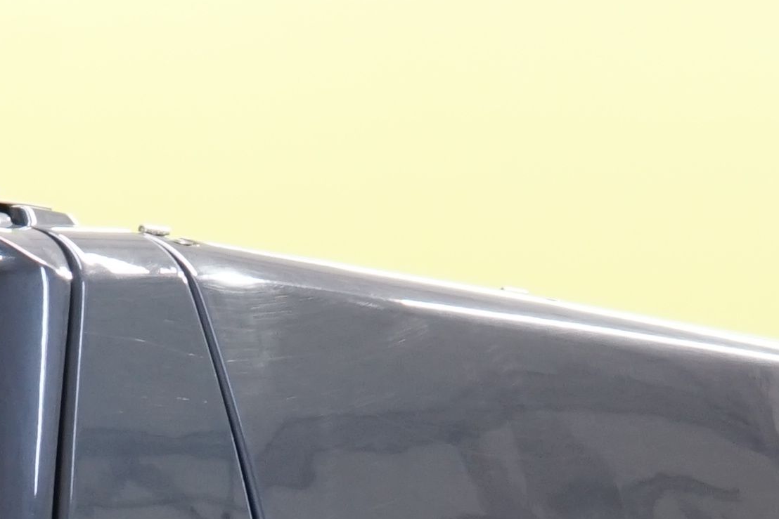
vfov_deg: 3.6
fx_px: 8202
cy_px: 1049
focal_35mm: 379
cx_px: 439
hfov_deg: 5.4
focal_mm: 70
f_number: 5.6
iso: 640
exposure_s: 1/25
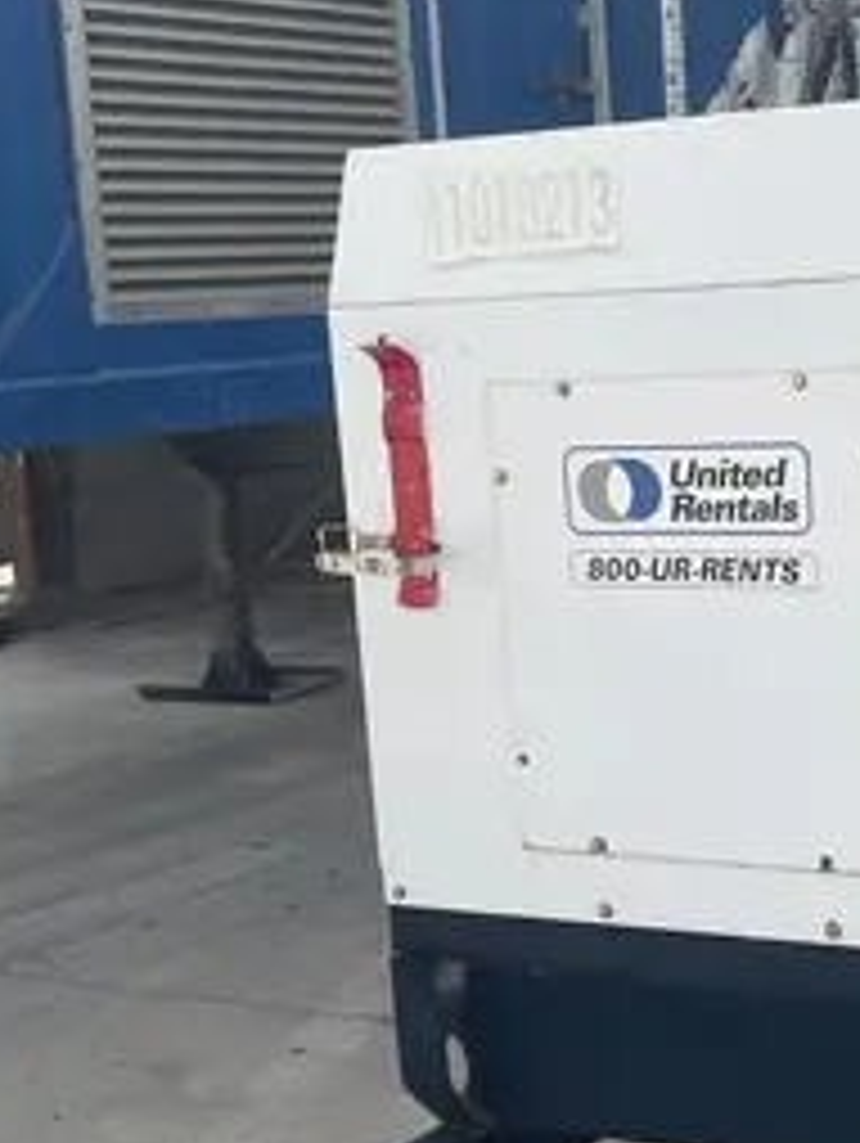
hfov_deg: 19.4
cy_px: 754
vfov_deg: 25.8
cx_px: 752
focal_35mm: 75
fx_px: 2480
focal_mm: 4.2
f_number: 1.6
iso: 32
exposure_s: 1/2564
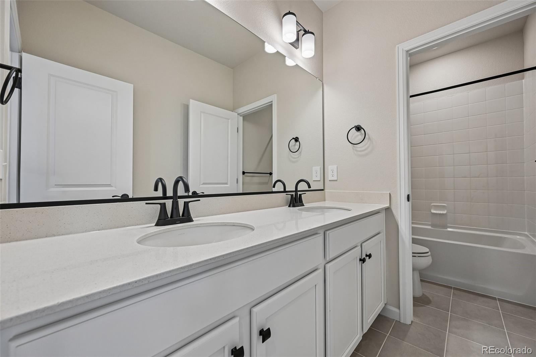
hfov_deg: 104.3
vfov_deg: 81.2
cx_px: 268
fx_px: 208
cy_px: 178
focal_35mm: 14
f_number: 8
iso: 160
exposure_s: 1/15
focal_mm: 14
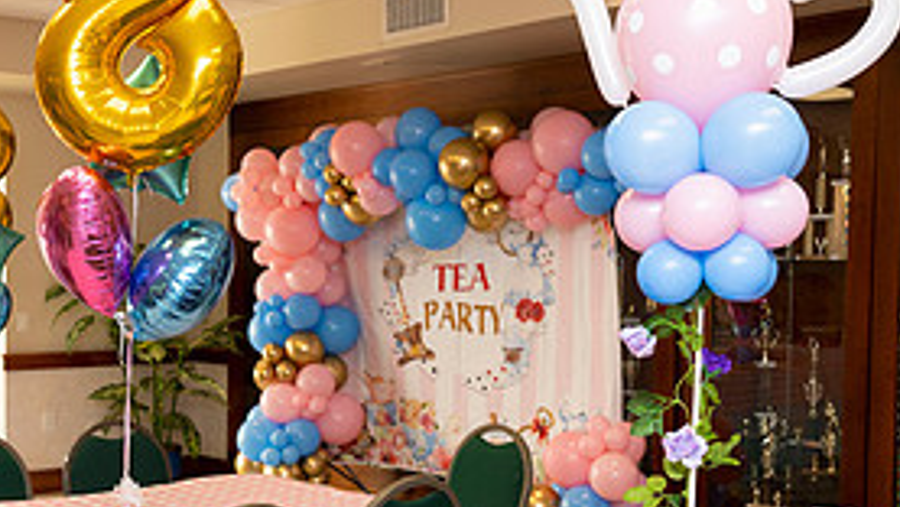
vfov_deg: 21.0
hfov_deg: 36.4
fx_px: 1361
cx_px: 338
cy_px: 327
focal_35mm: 57
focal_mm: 26
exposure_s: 1/100
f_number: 5
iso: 400
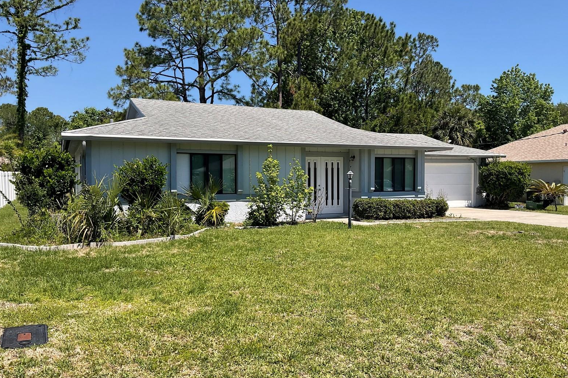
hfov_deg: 60.3
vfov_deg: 42.3
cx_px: 282
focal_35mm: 31
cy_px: 197
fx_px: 489
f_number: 1.8
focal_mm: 3
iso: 16
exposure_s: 1/1786
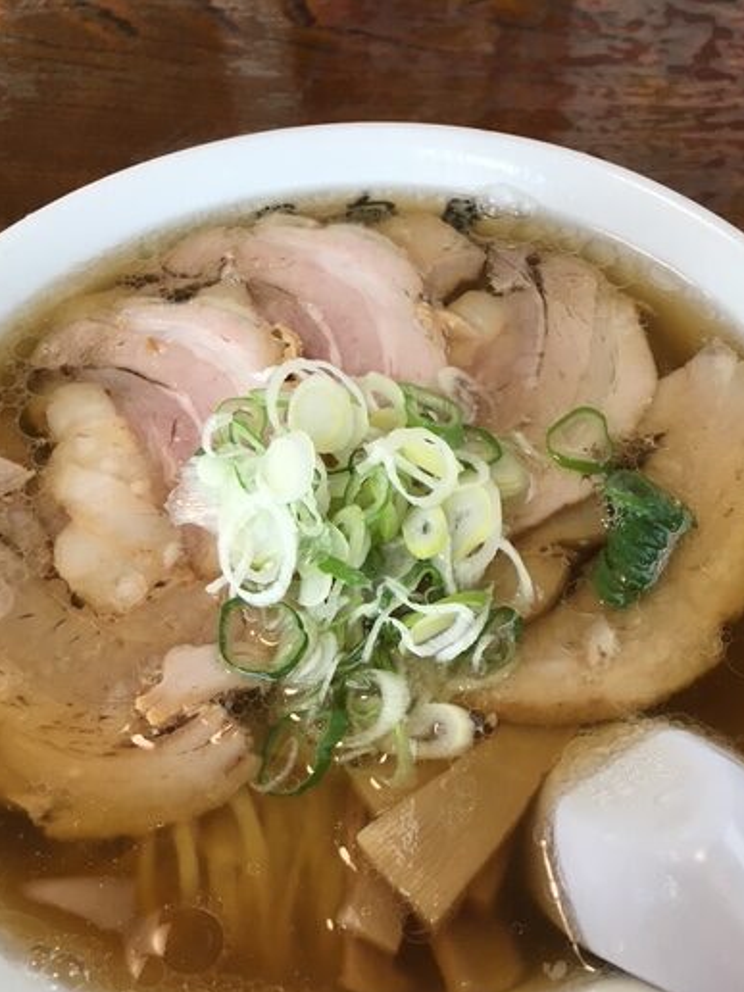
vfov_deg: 50.9
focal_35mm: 36
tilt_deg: -60.3
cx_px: 392
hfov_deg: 39.6
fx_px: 1032
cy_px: 611
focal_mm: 4.15
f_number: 2.2
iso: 32
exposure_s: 1/30
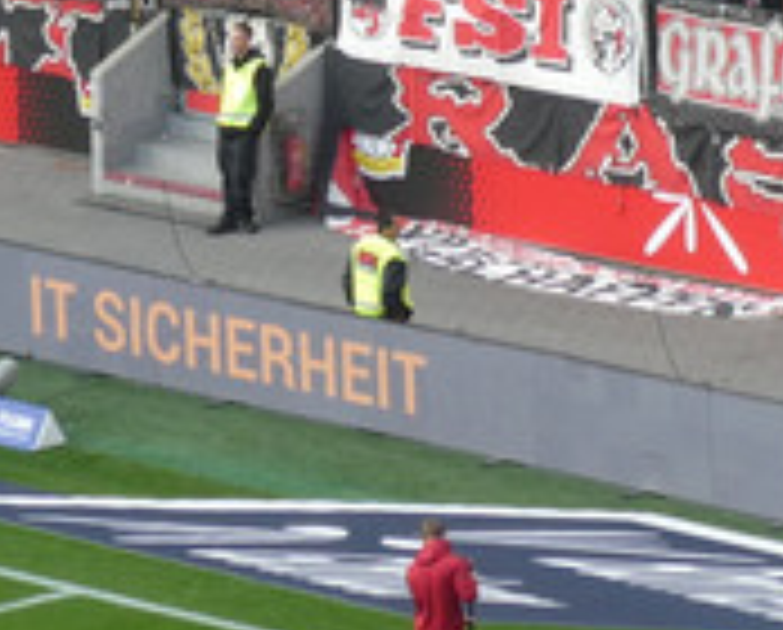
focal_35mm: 444
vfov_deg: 3.5
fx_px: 10312
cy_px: -432
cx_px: 450
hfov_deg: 4.3
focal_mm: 22.3
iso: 125
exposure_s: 1/80
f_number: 5.2
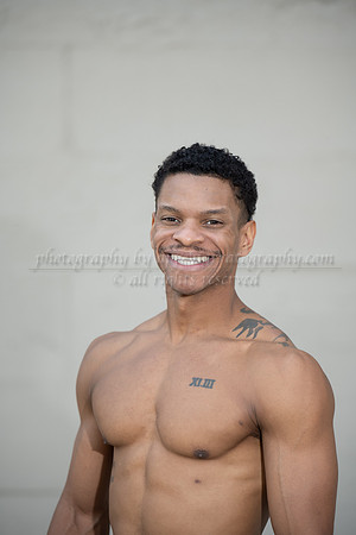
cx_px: 178
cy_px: 268
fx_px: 1780
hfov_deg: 11.4
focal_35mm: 120
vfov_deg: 17.1
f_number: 2.8
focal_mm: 120
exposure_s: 1/800
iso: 200
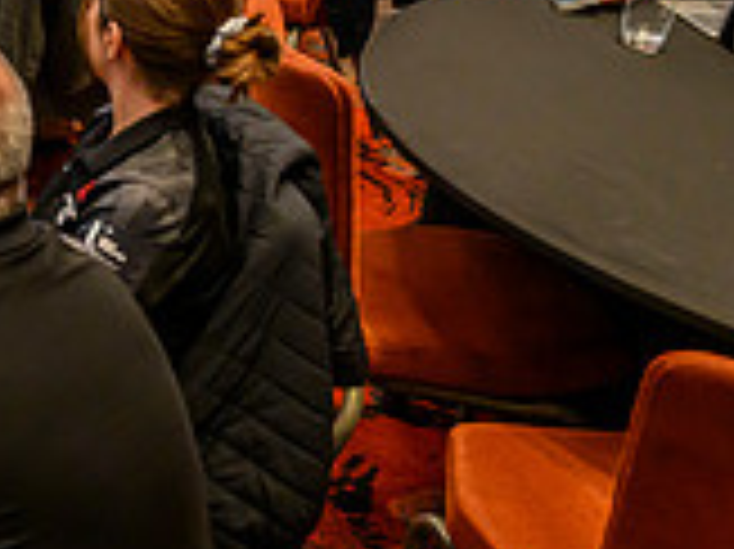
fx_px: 1737
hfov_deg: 19.3
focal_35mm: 82
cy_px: -25
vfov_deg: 17.5
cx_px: -504
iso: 2500
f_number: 4.5
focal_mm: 24
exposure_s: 1/200
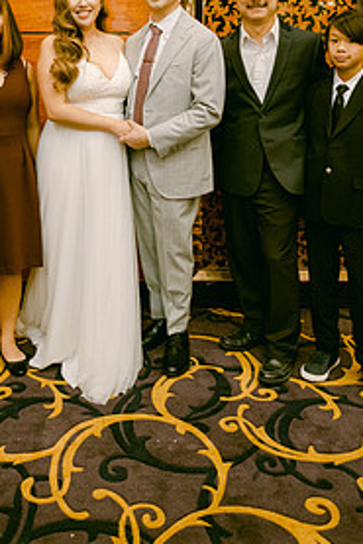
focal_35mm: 39
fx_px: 589
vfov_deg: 46.9
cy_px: 108
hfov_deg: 33.9
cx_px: 116
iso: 800
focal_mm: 16
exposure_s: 1/125
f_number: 2.8
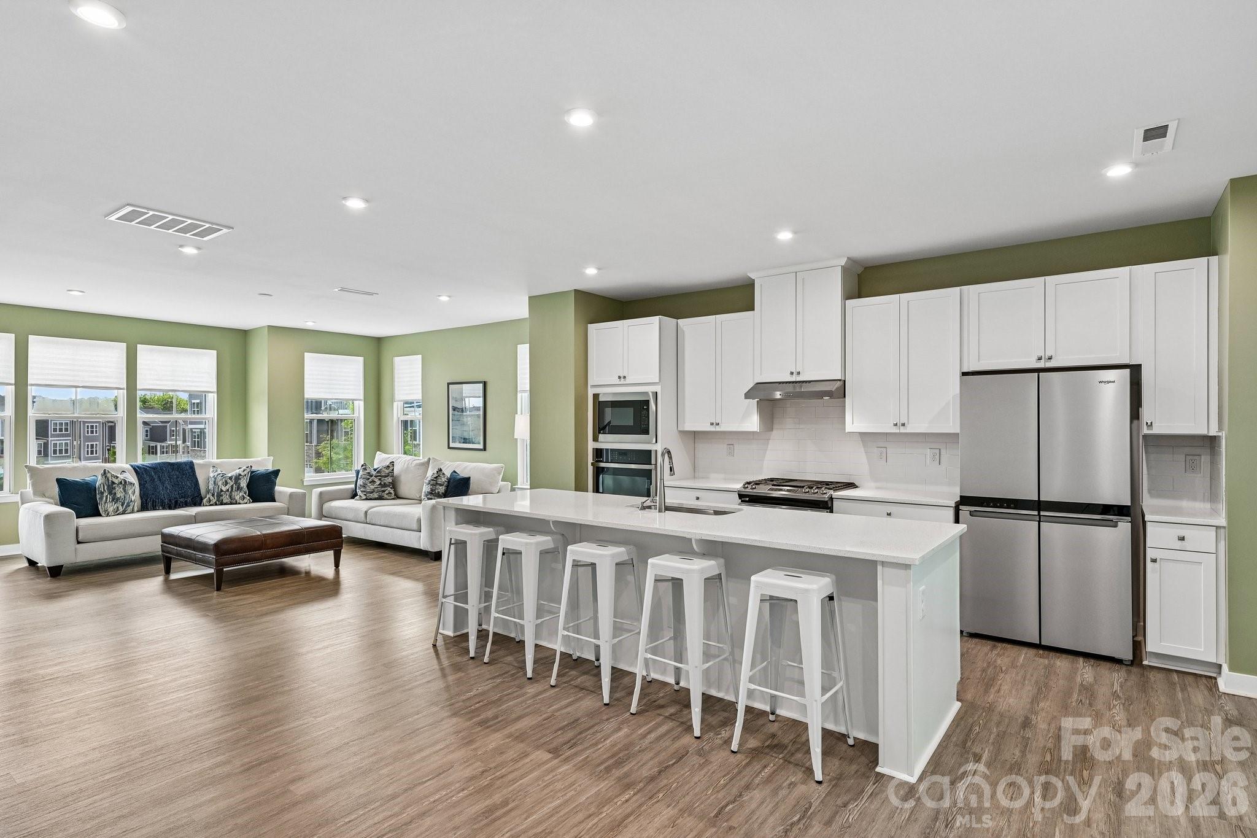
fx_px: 646
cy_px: 419
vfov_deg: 65.9
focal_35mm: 18
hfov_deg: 88.4
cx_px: 628
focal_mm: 18.5
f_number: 8
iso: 200
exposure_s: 1/20
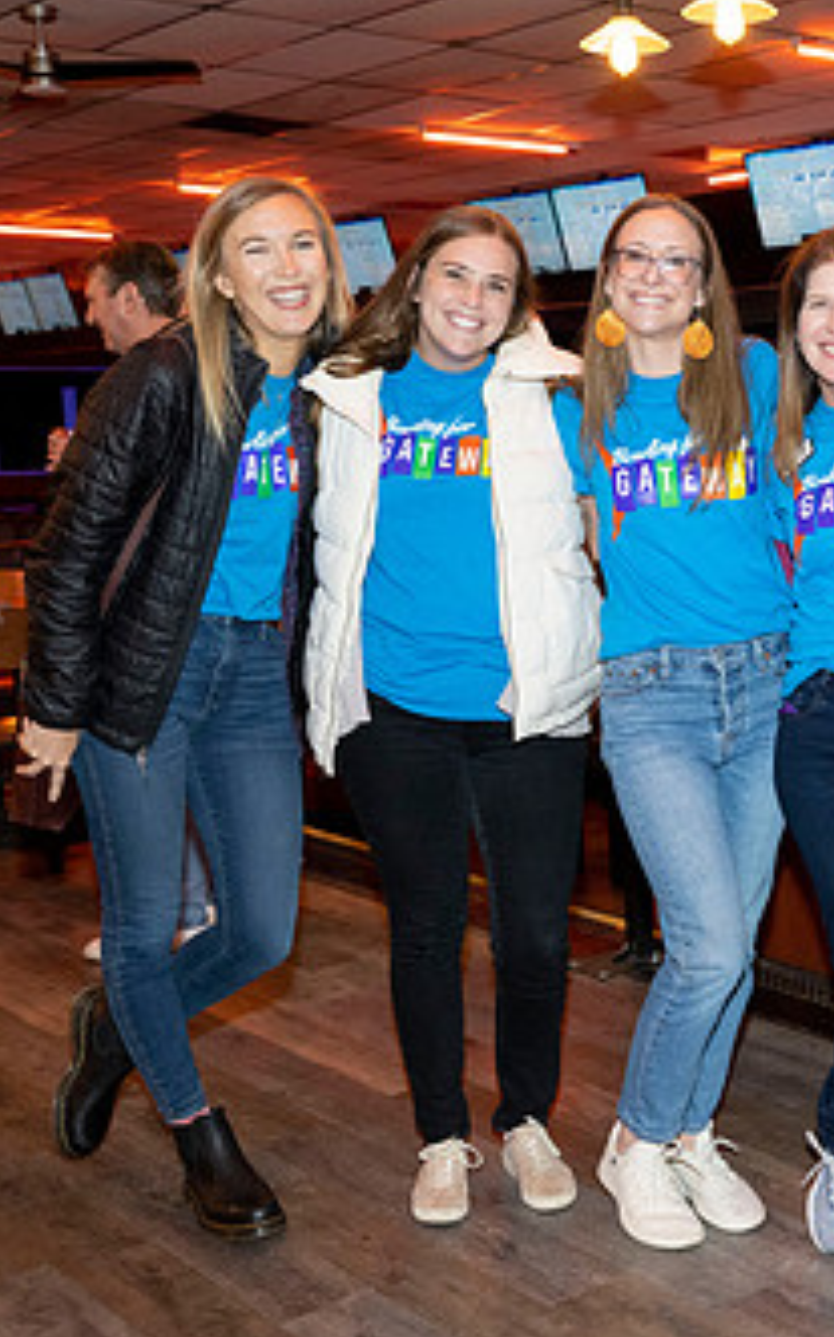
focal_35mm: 49
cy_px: 622
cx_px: 842
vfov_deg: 41.1
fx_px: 1785
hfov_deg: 25.0
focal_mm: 27.5
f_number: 5.6
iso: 1600
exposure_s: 1/80
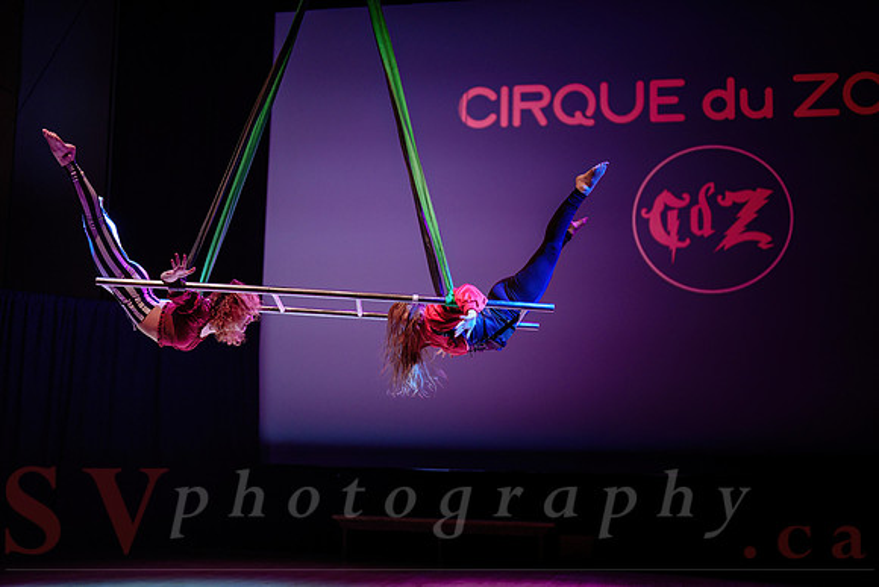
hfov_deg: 39.6
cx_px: 440
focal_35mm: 50
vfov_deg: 27.0
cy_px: 294
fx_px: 1221
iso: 800
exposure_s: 1/250
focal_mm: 50
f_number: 1.2
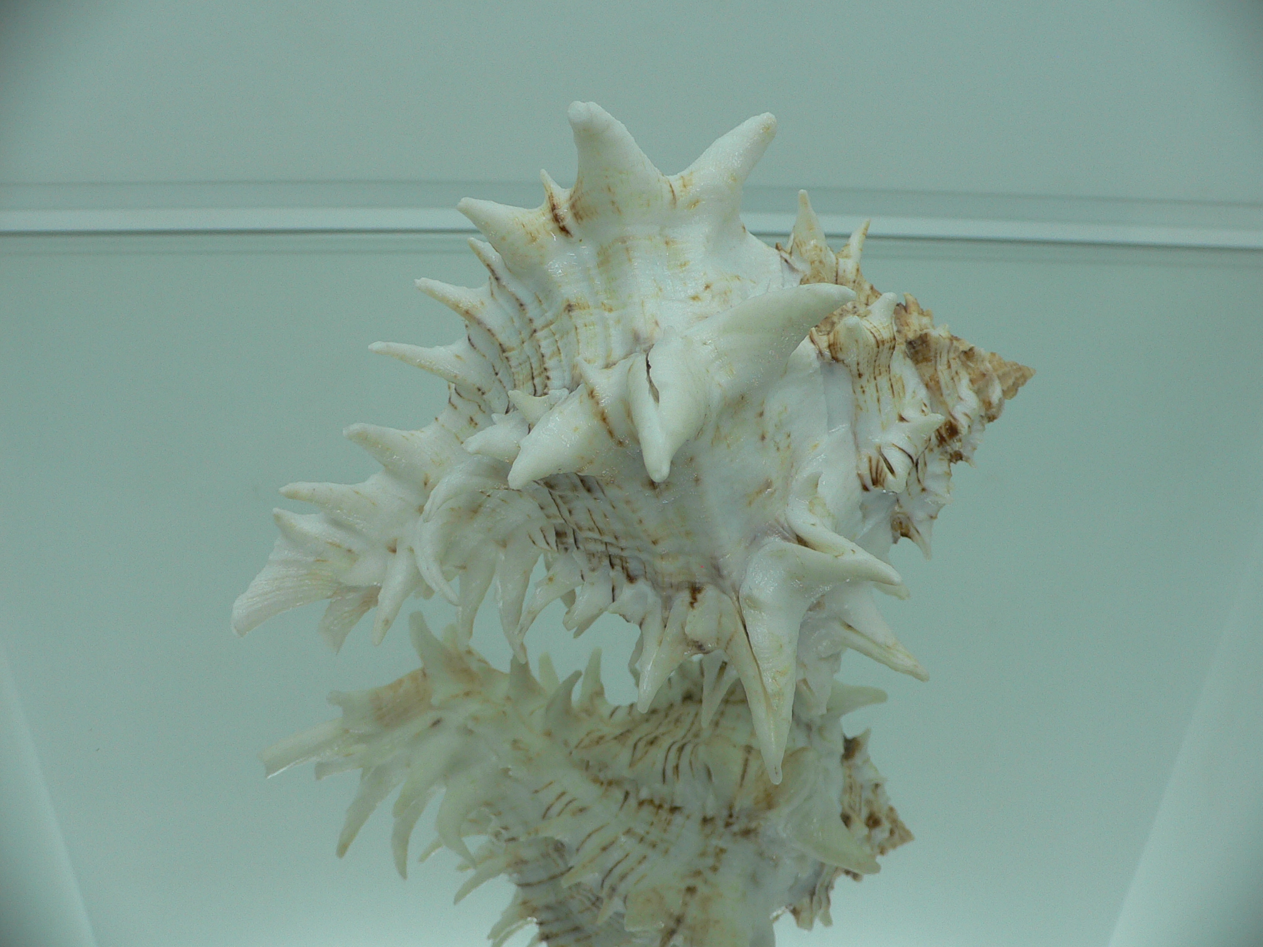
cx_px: 632
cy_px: 474
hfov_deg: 52.6
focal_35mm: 35
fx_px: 1277
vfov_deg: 40.7
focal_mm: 4.6
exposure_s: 1/80
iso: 80
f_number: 2.8
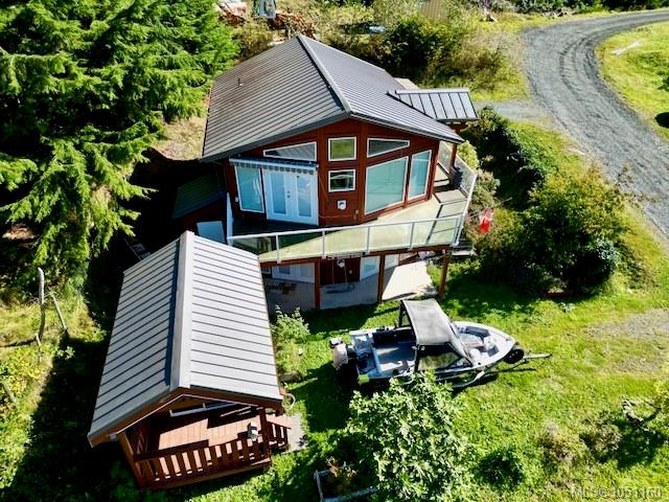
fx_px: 464
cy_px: 251
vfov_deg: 56.8
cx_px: 334
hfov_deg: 71.6
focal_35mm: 24
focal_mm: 6.72
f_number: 1.7
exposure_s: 1/15
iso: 100
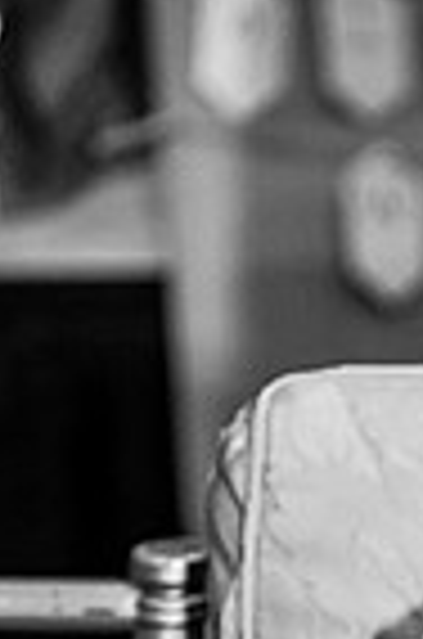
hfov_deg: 3.6
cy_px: 868
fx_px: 6748
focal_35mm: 381
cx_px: 626
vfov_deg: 5.4
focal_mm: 120
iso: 640
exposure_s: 1/200
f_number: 4
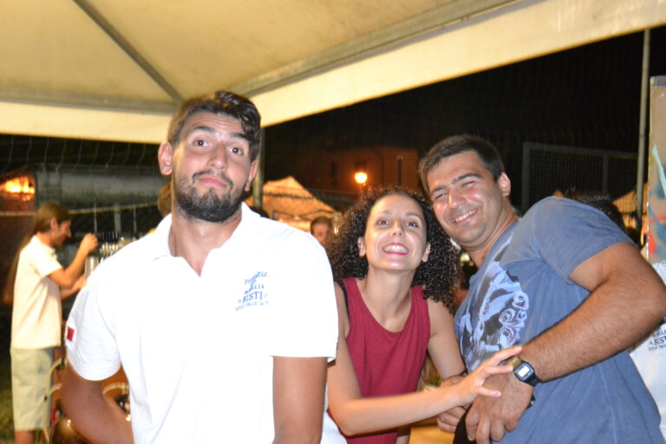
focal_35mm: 46
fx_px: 860
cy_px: 222
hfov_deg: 42.3
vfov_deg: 28.9
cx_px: 333
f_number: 4
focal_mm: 31
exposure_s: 1/60
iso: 3200
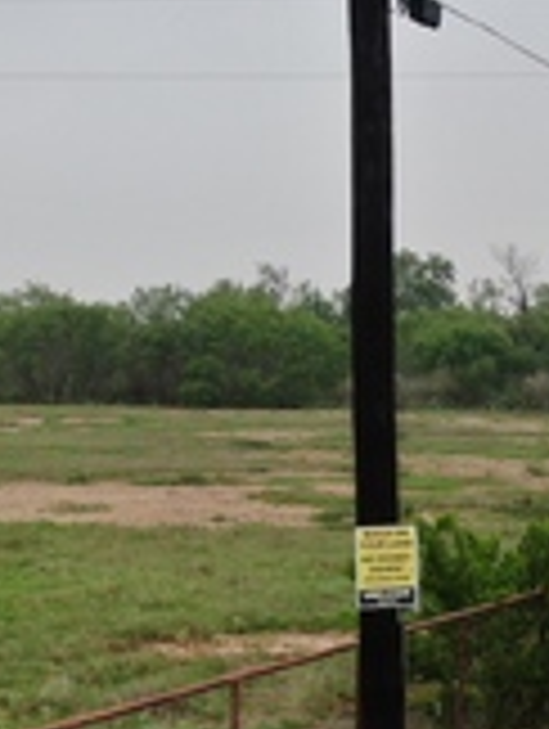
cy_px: 531
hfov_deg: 11.4
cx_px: 477
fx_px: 2742
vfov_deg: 15.1
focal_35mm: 130
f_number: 3.2
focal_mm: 5.57
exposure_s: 1/400
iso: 110
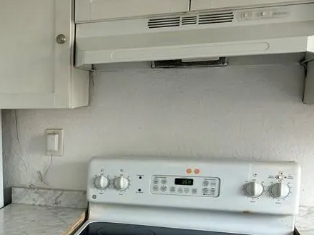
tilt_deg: -14.6
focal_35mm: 51
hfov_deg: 33.3
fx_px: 462
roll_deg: +2.5
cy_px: 195
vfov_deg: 27.8
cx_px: -21
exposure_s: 1/35
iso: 64
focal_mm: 2.22
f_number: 2.2
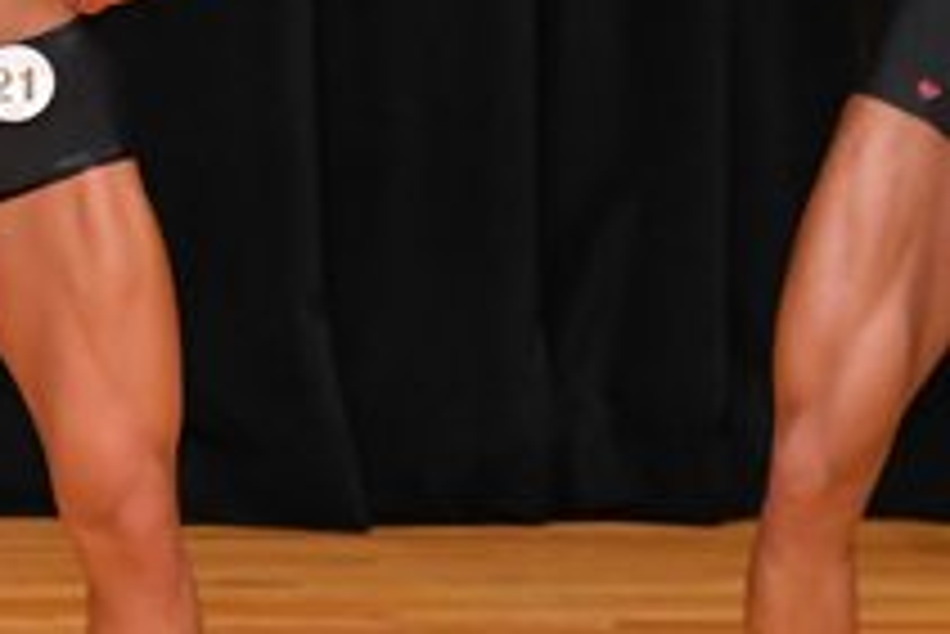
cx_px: -759
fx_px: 23264
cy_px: -40
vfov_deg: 1.6
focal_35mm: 881
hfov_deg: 2.3
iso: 4000
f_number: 5.6
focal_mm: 160
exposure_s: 1/400
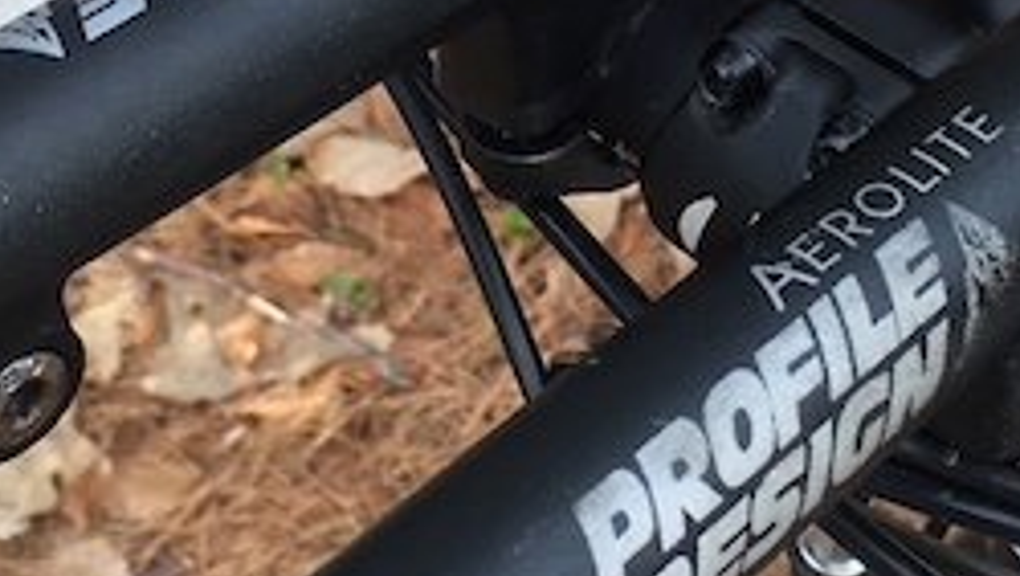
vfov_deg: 11.9
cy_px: 82
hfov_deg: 21.1
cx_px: 661
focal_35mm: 101
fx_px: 2733
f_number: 2.2
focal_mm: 4.15
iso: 40
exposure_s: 1/120
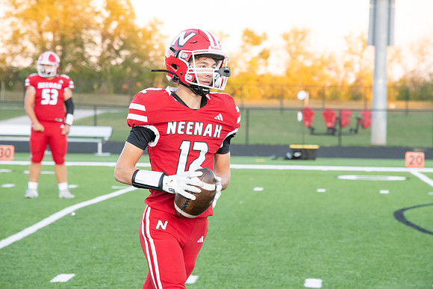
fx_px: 2526
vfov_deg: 6.5
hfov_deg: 9.8
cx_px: 216
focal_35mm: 210
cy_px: 144
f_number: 9
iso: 8000
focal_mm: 210
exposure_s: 1/400
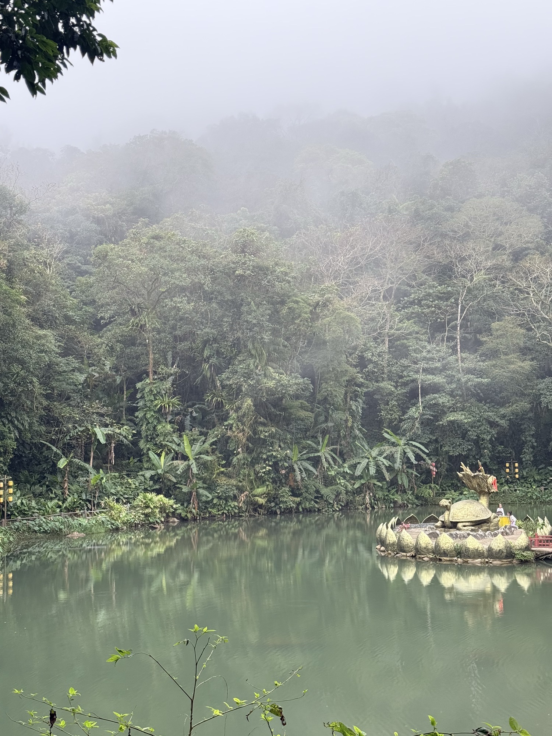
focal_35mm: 48
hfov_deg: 30.3
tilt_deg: +4.4
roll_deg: +1.0
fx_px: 1021
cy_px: 368
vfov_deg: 39.7
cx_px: 276
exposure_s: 1/258
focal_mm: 6.76
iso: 80
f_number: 1.78
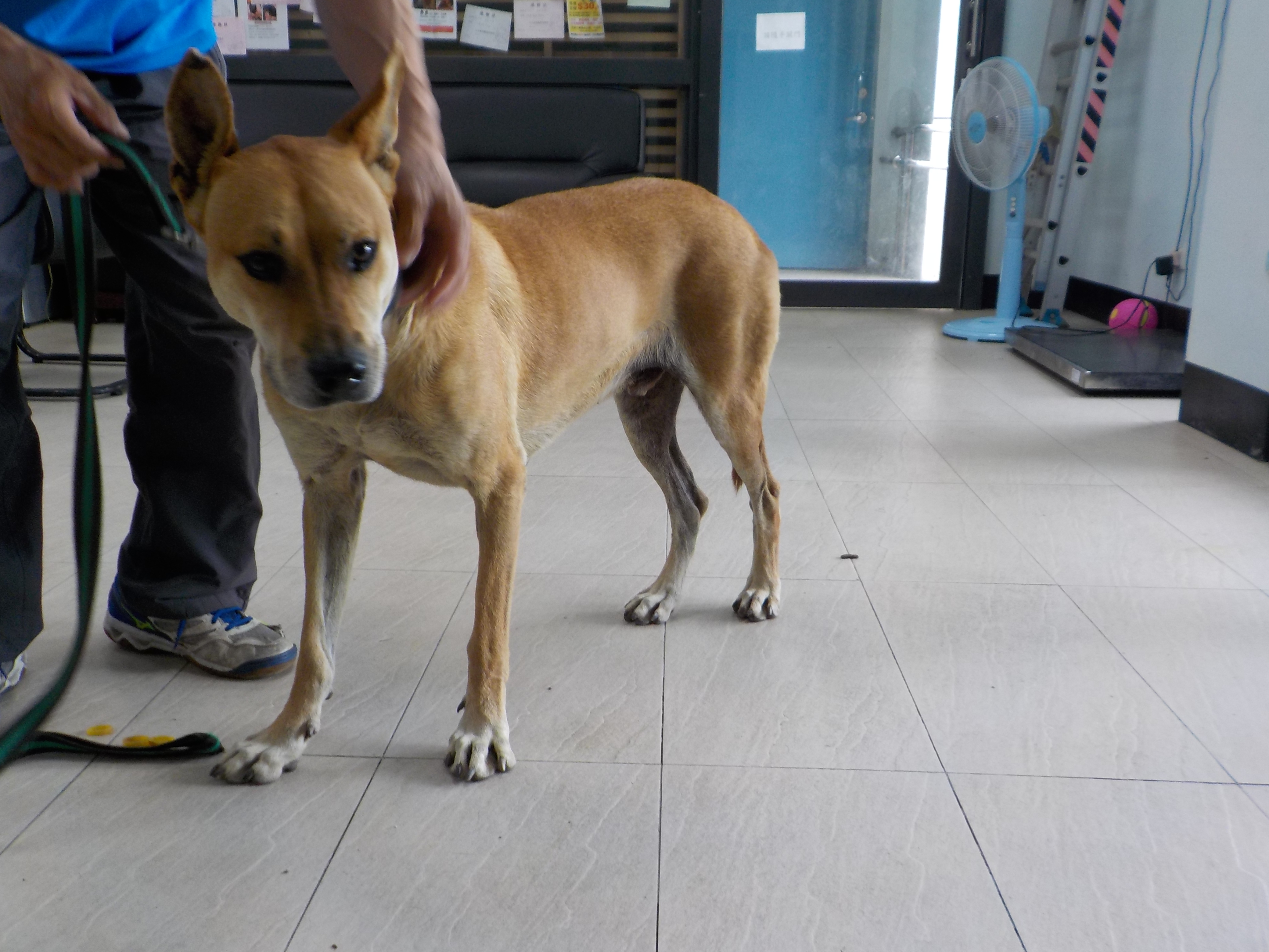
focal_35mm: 30
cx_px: 634
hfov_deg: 60.0
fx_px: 1100
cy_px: 476
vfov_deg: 46.8
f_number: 3.3
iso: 125
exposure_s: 1/30
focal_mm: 4.1
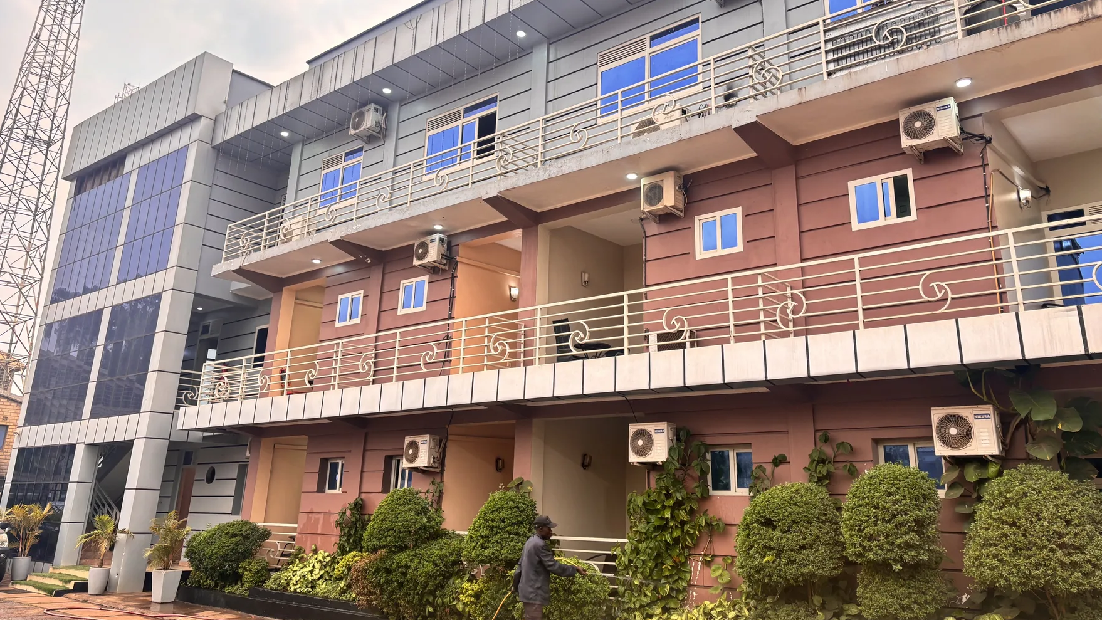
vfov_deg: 39.9
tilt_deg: +17.6
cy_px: 235
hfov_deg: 66.1
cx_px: 562
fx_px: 847
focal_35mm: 29
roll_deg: -1.2
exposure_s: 1/100
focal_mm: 5.96
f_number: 1.6
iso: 80
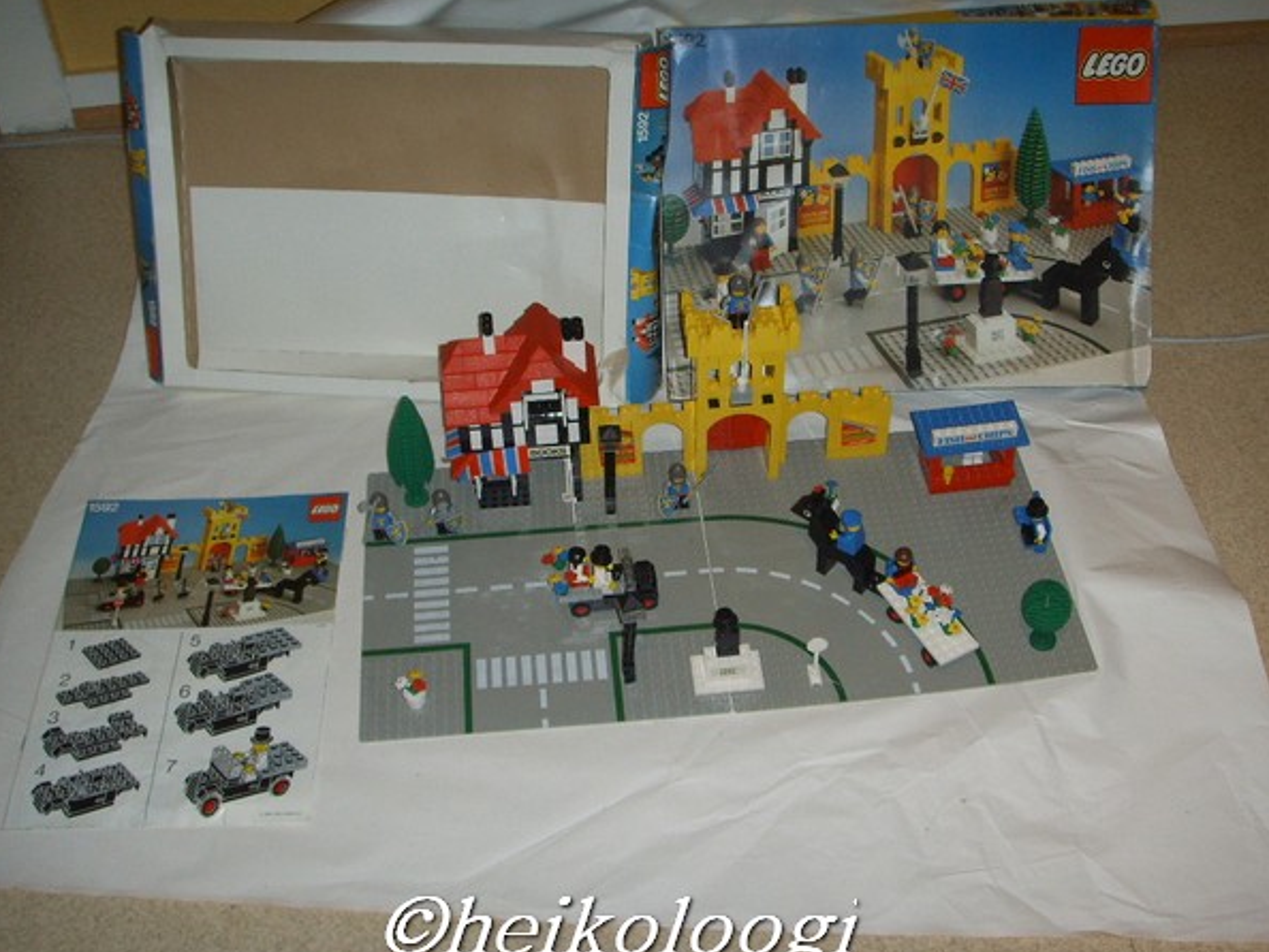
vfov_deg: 34.4
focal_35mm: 42
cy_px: 472
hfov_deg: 44.8
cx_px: 624
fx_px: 1540
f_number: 3.5
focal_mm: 6.6
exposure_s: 1/45
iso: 100
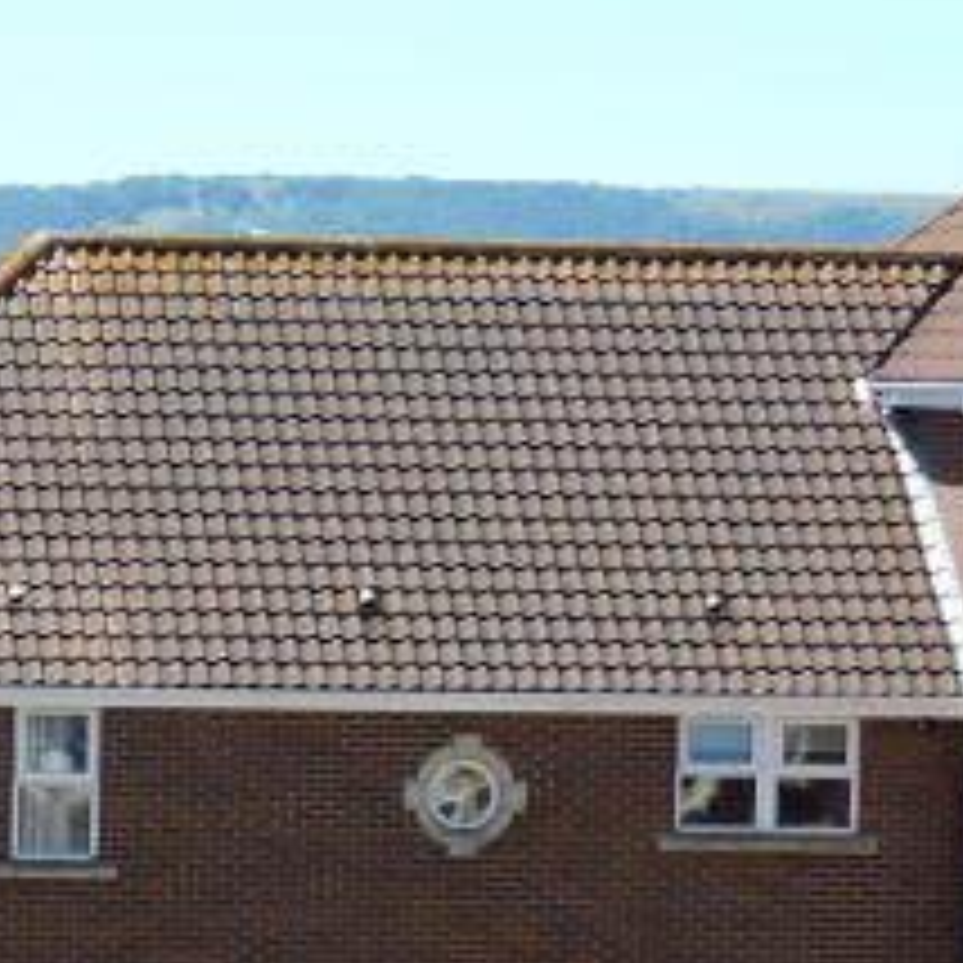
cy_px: 756
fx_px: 7994
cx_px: -918
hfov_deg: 6.7
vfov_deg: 6.9
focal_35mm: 254
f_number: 3.7
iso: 100
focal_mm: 10.7
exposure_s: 1/500
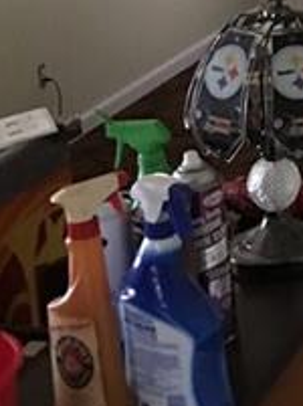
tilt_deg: -4.5
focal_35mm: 111
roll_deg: +4.0
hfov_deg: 12.6
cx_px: 465
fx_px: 1300
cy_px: -131
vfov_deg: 16.7
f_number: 2.2
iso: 125
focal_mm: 4.15
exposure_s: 1/4
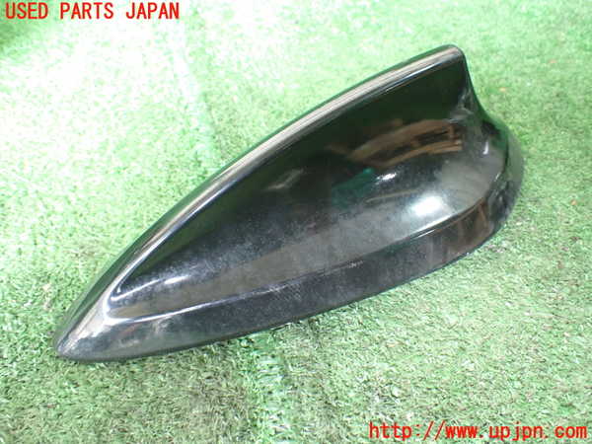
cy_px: 222
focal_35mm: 30
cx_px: 296
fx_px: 513
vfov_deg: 46.8
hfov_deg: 60.0
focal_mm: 5.4
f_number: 2.3
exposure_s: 1/30
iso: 800
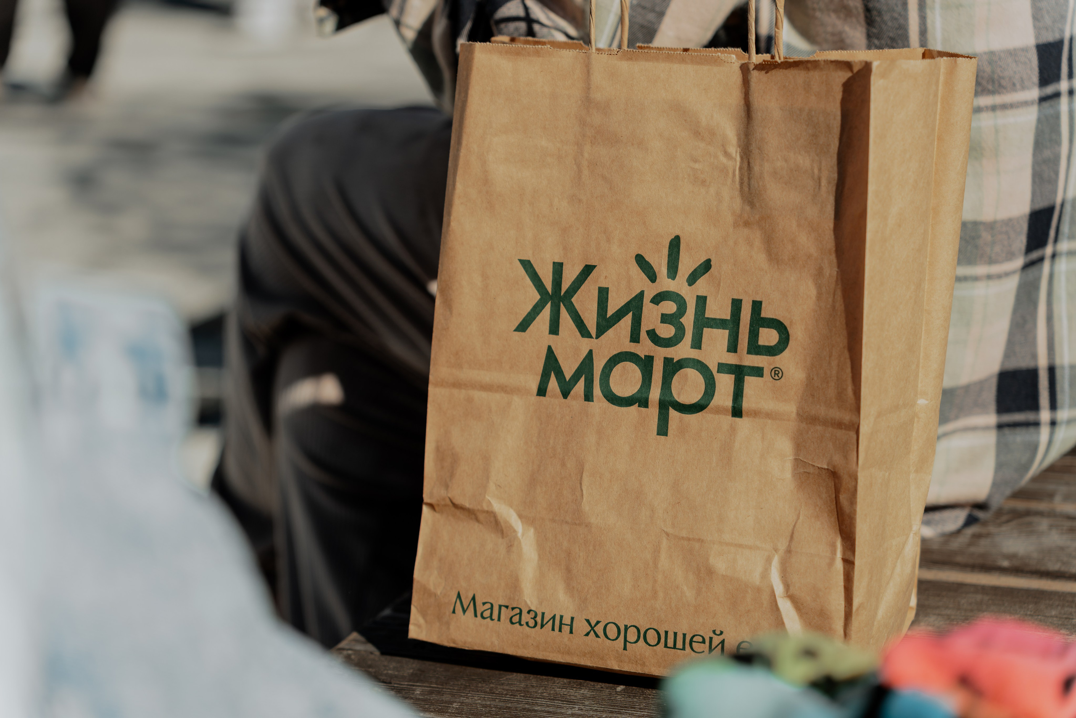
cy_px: 359
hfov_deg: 27.0
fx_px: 2242
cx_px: 538
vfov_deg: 18.2
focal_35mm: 75
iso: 200
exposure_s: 1/2000
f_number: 3.2
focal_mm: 75
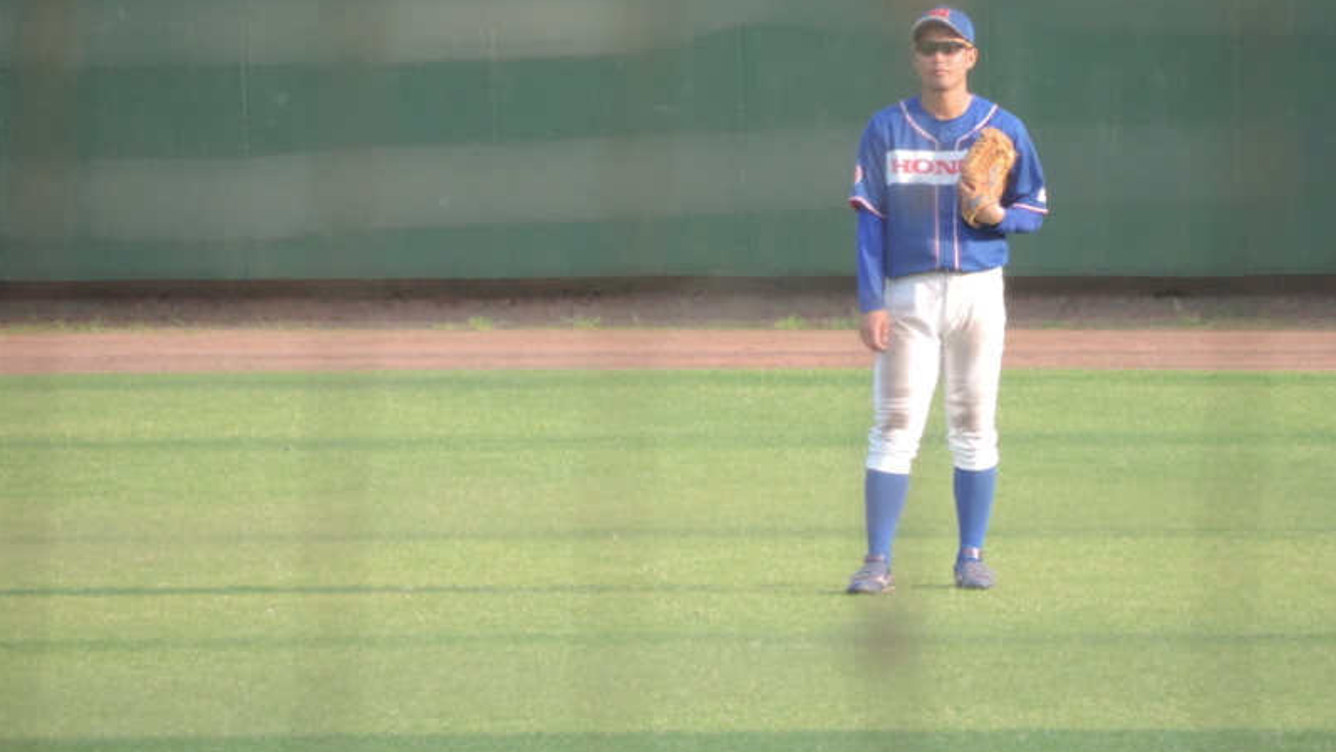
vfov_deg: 1.1
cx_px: 667
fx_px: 38734
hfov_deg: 2.0
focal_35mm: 1093
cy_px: 283
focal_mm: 180
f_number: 5.9
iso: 400
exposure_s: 1/250
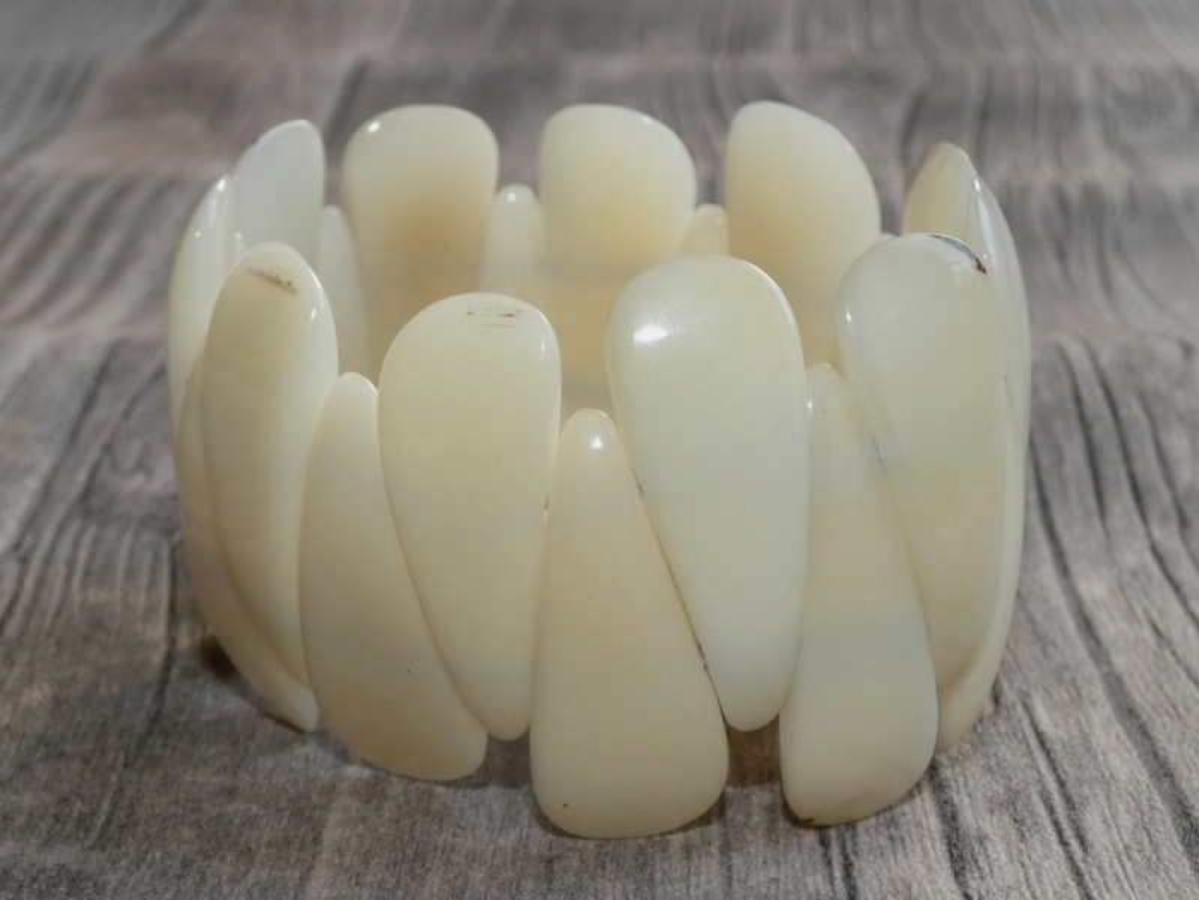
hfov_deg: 39.7
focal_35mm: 48
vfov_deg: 30.3
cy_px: 450
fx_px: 1663
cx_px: 600
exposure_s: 1/60
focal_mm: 8.6
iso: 160
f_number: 3.8
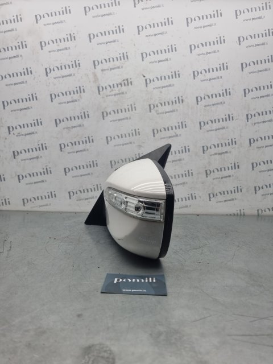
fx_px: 252
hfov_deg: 56.8
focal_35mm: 24
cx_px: 136
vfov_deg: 71.6
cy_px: 182
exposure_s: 1/329
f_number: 1.8
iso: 50
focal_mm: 6.7
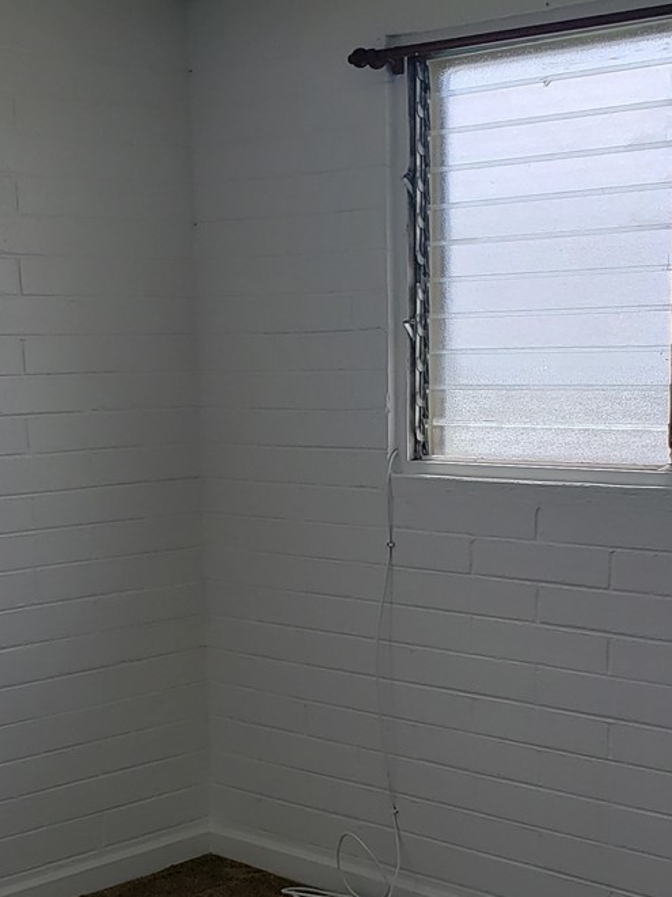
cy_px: 605
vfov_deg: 30.5
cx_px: 315
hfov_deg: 23.3
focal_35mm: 63
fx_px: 1631
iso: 50
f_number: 2.4
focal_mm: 4.3
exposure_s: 1/367
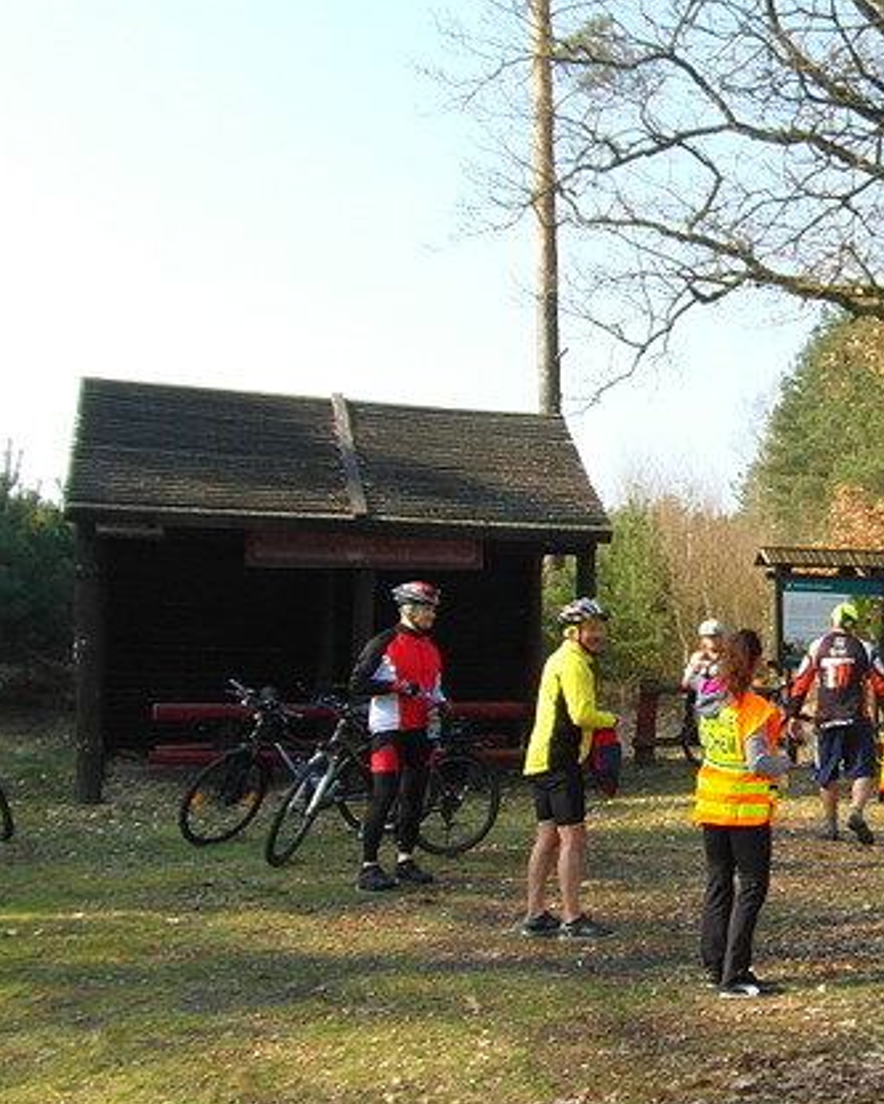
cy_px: 613
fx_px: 1471
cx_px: 1051
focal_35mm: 45
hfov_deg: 29.1
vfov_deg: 41.1
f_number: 3.2
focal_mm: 4
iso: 100
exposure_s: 1/350
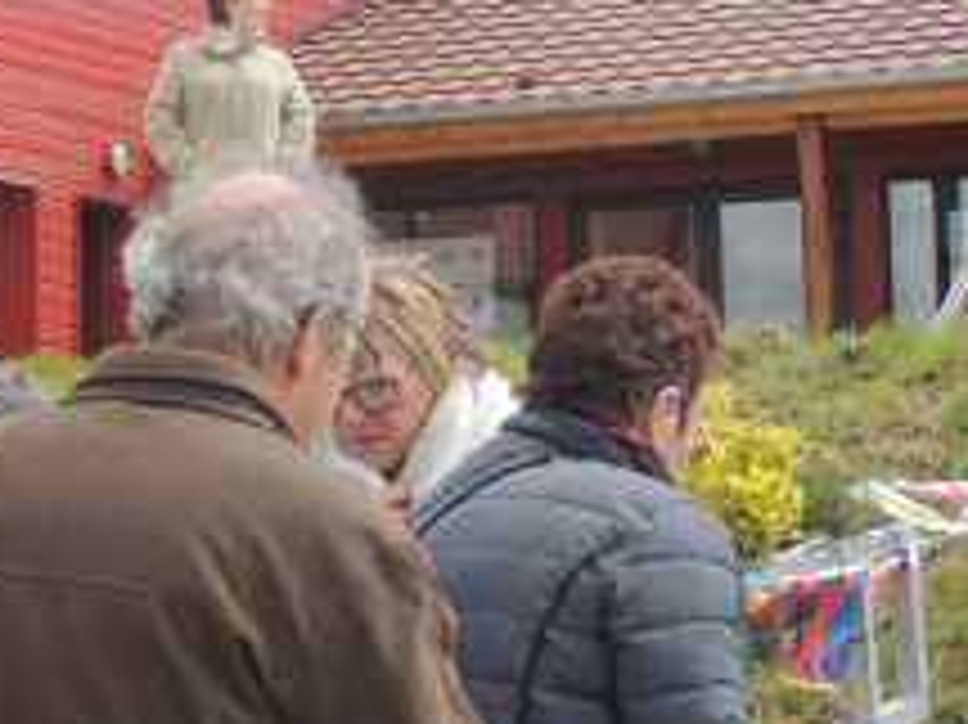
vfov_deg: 8.6
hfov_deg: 11.2
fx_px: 4779
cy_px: 40
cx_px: -367
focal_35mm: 171
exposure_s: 1/500
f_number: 3.7
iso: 100
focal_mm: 9.8
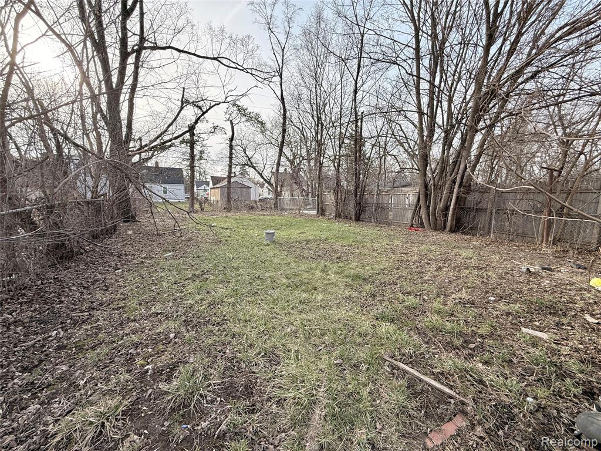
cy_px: 226
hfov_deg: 102.1
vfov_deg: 85.7
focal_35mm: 14
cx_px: 300
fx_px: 243
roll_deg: -0.6
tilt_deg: -6.4
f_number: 2.2
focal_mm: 2.22
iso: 64
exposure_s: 1/613
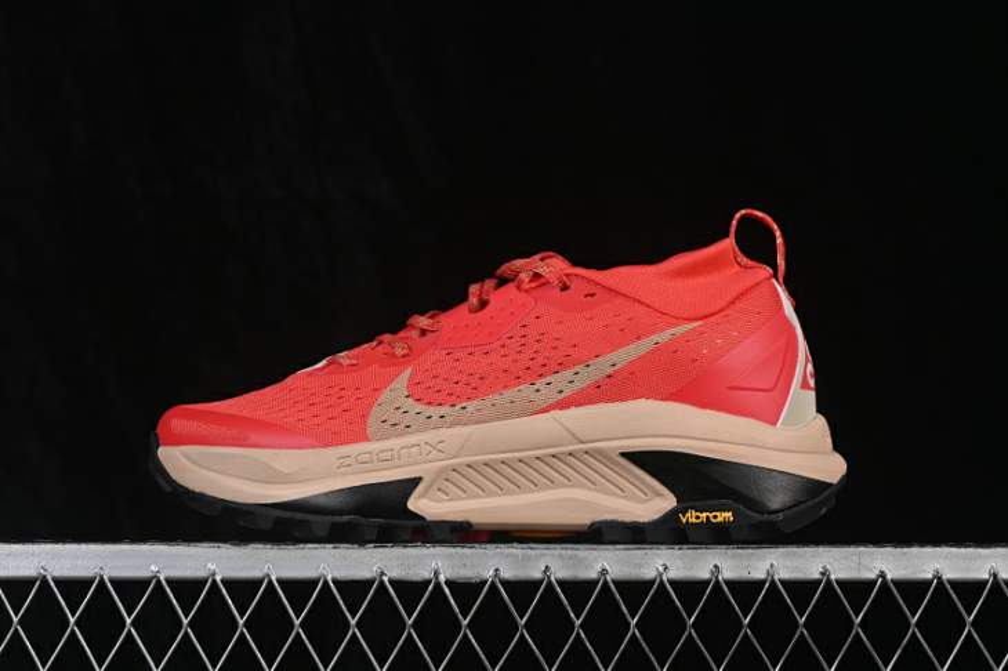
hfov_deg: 27.0
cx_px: 504
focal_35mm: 75
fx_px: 2099
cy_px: 336
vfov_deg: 18.2
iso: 160
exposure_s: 1/80
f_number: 8
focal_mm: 50
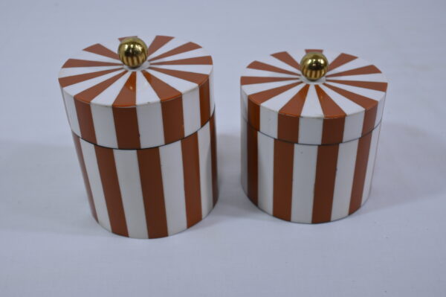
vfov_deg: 31.8
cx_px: 223
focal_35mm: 42
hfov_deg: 46.4
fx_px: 520
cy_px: 148
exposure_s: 1/125
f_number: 9
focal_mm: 42
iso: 640
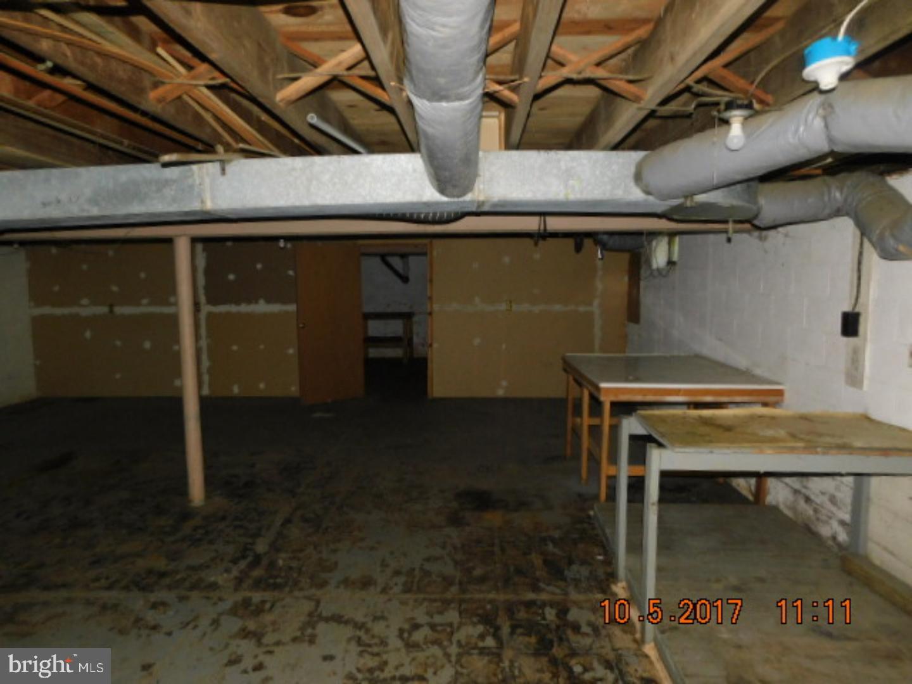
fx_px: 606
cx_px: 456
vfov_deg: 58.9
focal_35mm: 23
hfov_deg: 73.9
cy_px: 342
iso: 220
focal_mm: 4
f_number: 3
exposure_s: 1/30
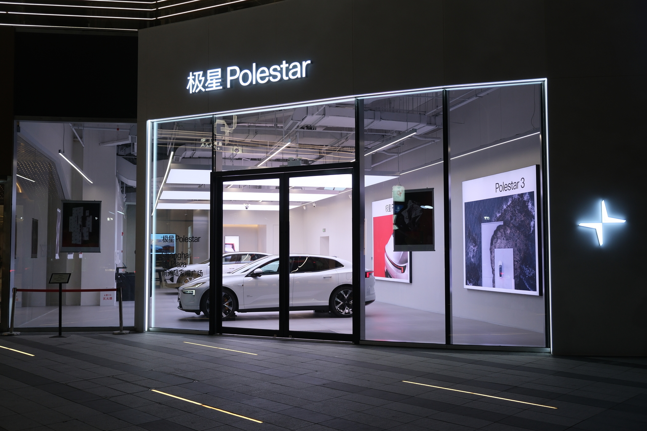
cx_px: 324
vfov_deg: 37.9
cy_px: 216
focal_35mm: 35
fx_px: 629
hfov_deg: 54.4
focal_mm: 23.3
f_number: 3.6
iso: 320
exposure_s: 1/100
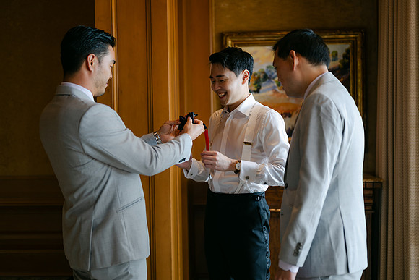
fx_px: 582
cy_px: 140
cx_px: 210
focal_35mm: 50
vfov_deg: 27.0
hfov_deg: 39.6
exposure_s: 1/125
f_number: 1.8
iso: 200
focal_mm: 50
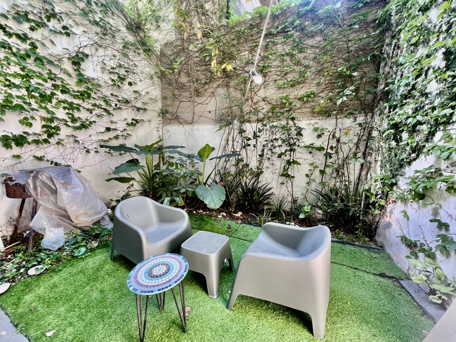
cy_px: 171
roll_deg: -1.0
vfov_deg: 89.9
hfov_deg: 106.2
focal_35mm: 13
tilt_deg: -7.3
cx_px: 228
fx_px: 171
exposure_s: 1/99
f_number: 1.8
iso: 100
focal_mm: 1.57
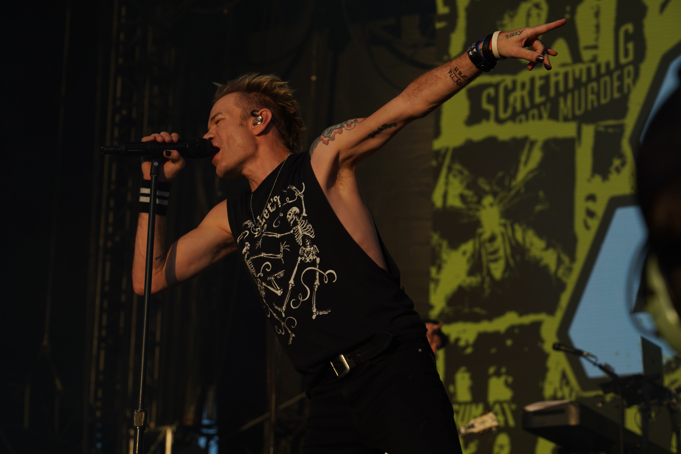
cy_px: 227
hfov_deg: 19.5
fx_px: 1986
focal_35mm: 105
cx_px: 340
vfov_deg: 13.0
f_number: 8
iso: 100
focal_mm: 105
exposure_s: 1/500
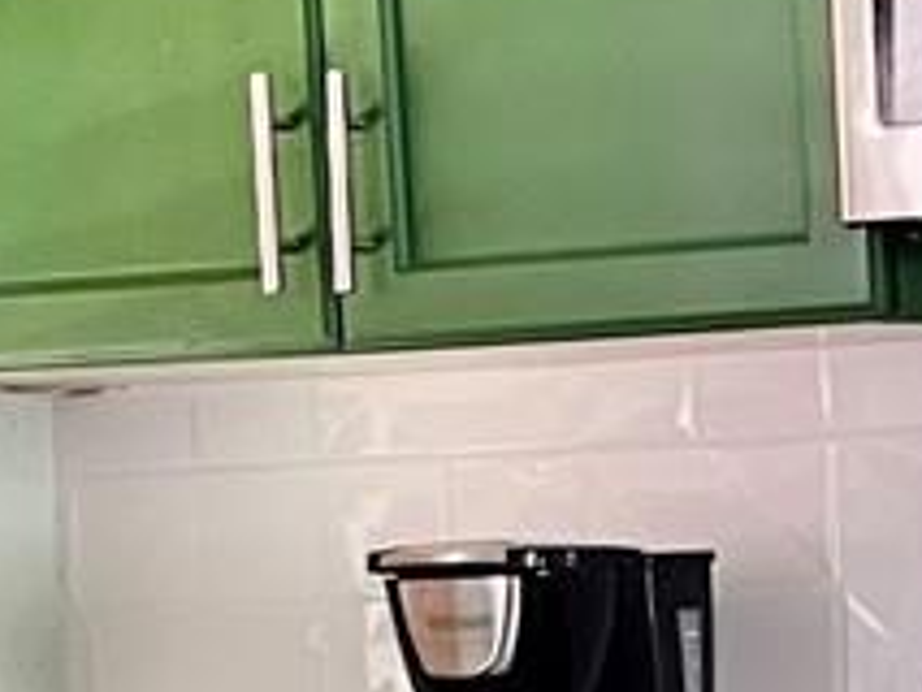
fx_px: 5197
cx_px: 918
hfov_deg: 10.1
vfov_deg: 7.5
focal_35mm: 195
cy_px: 939
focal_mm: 5.7
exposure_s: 1/71
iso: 125
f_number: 1.5
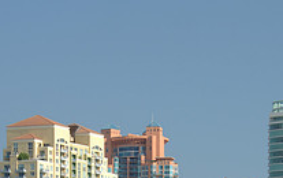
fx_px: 1846
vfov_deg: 5.4
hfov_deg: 8.8
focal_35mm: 239
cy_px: 331
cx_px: 163
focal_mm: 56
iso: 100
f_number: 8.5
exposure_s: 1/250
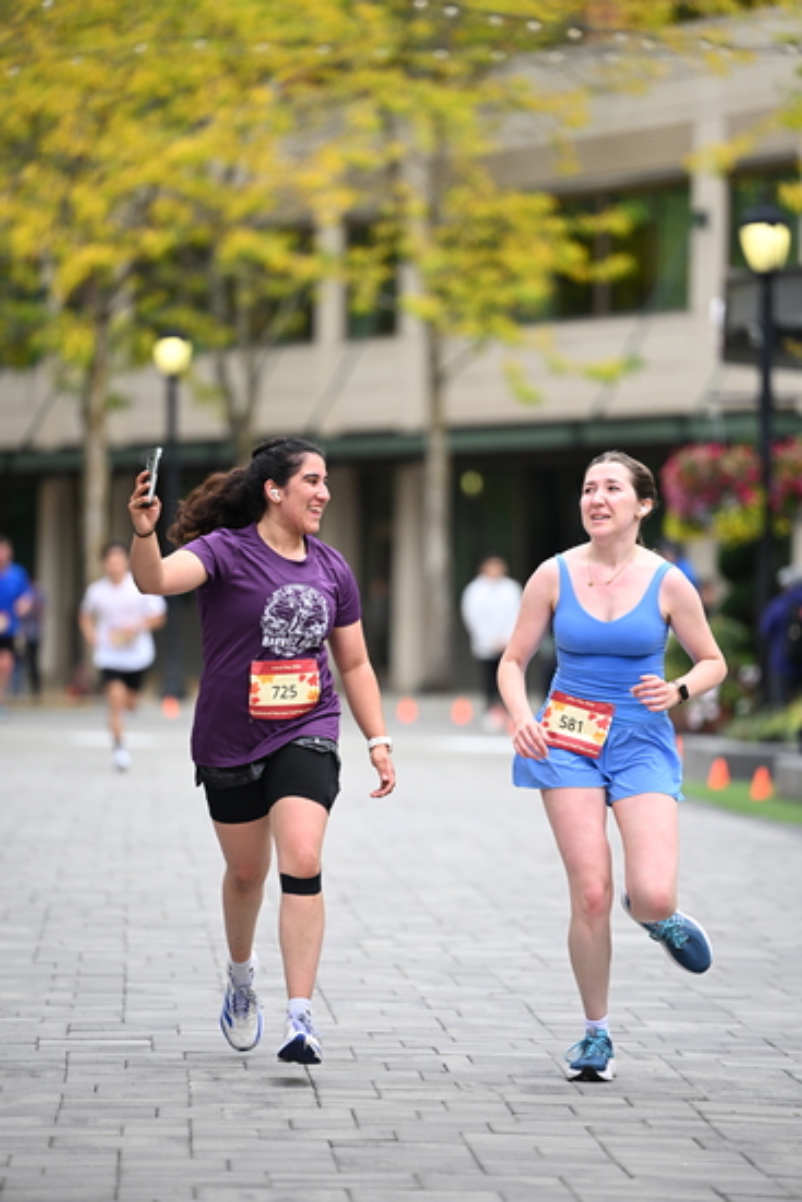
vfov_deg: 11.1
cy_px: 601
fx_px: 6178
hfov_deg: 7.4
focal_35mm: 185
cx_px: 401
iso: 640
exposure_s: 1/2000
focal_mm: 185
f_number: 2.8
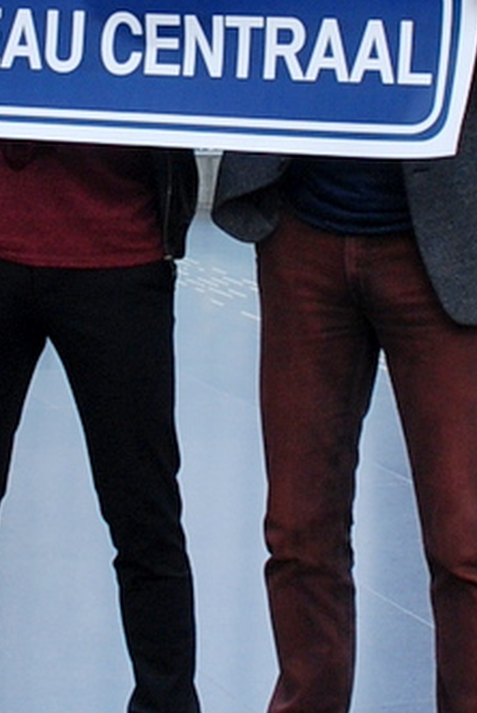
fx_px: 1289
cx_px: 198
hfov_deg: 20.9
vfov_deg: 30.3
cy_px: 159
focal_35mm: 65
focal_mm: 20
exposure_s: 1/80
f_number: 4.5
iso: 320
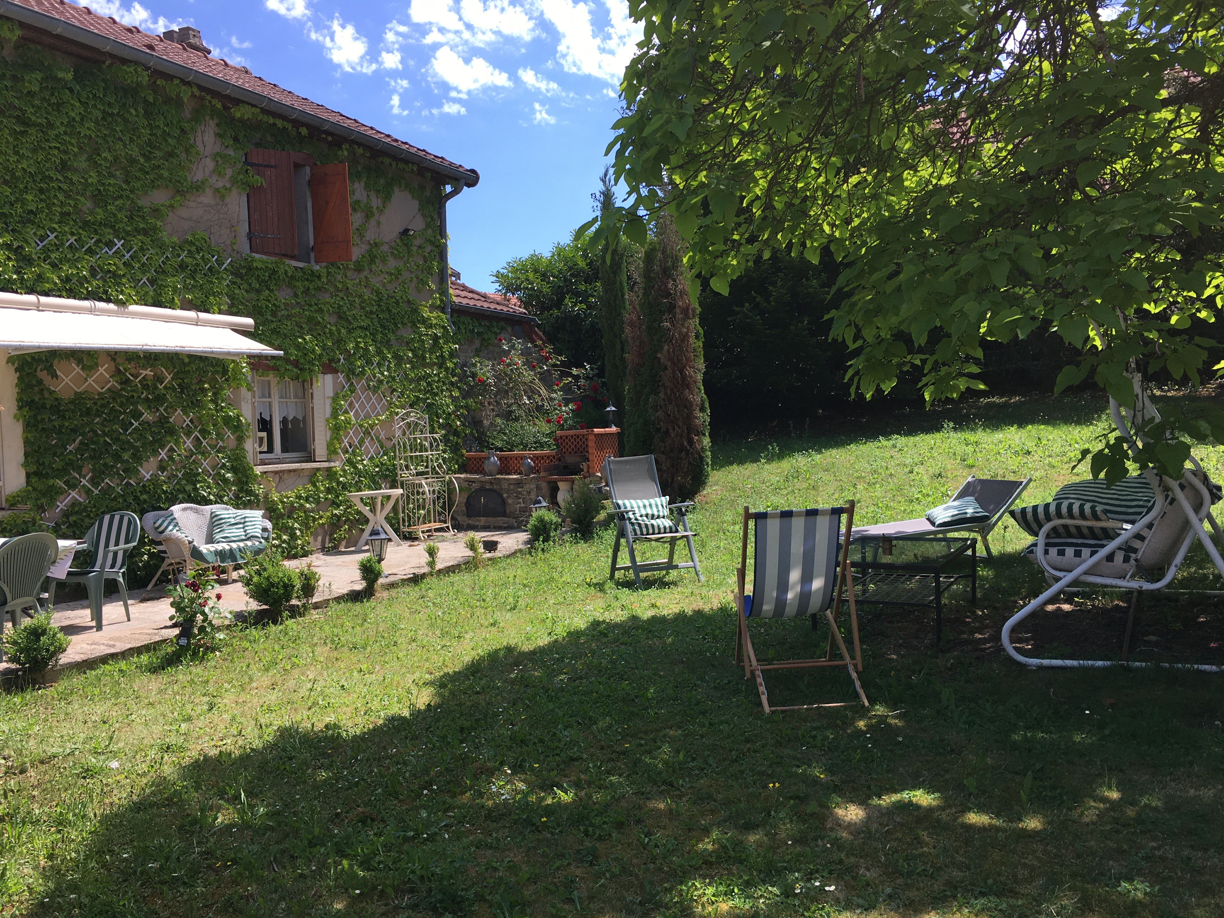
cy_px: 459
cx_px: 612
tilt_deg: -0.4
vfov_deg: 48.2
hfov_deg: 61.7
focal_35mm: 29
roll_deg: +2.7
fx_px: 1025
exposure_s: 1/855
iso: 25
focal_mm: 4.15
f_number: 2.2
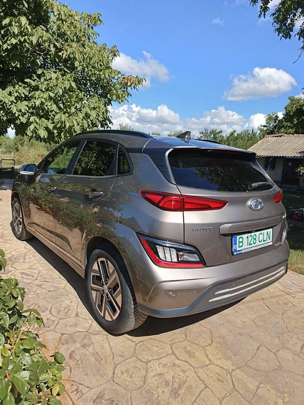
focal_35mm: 23
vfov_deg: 73.9
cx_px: 152
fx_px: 269
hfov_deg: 58.9
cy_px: 202
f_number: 1.5
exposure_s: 1/1302
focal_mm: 6.75
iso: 80
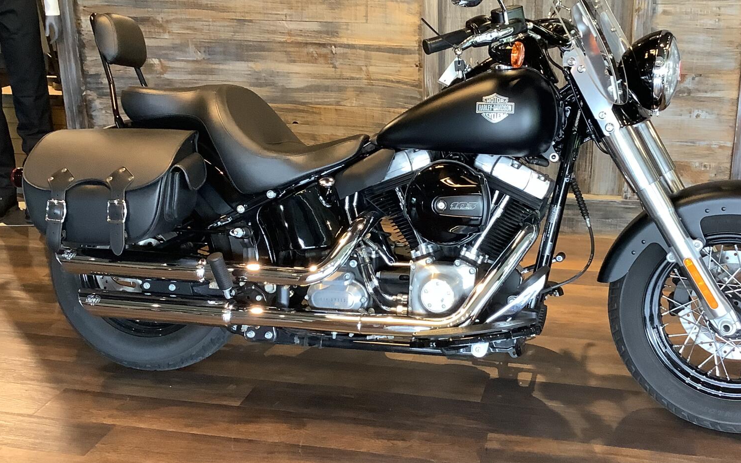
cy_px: 197
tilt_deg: -18.2
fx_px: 889
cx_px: 445
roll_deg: +0.4
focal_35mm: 44
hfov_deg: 45.0
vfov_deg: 29.2
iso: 160
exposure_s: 1/50
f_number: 2.4
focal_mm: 3.3
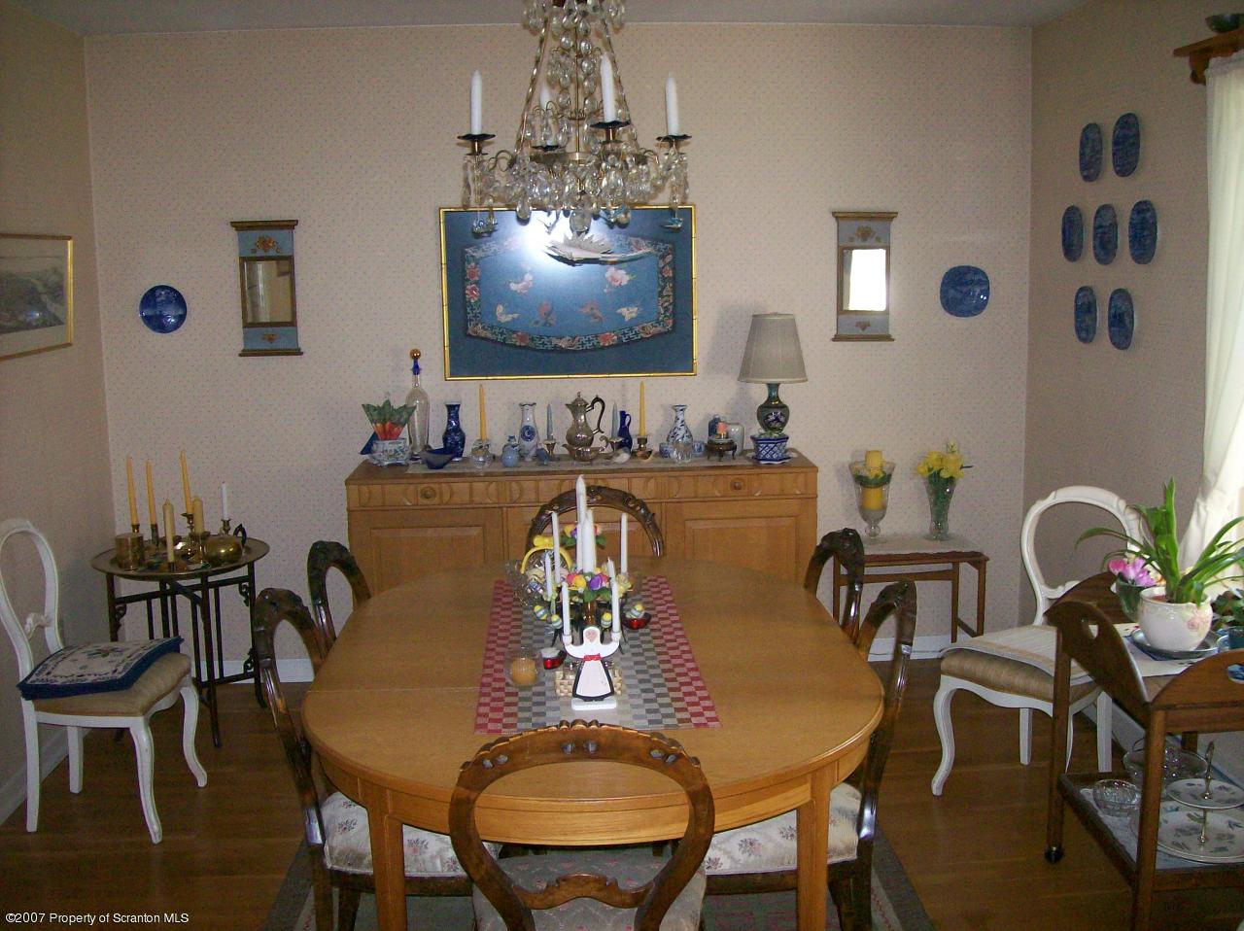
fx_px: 1293
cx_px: 622
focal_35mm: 36
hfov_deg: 51.4
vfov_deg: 39.6
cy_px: 466
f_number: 2.7
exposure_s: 1/64
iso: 160
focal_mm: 6
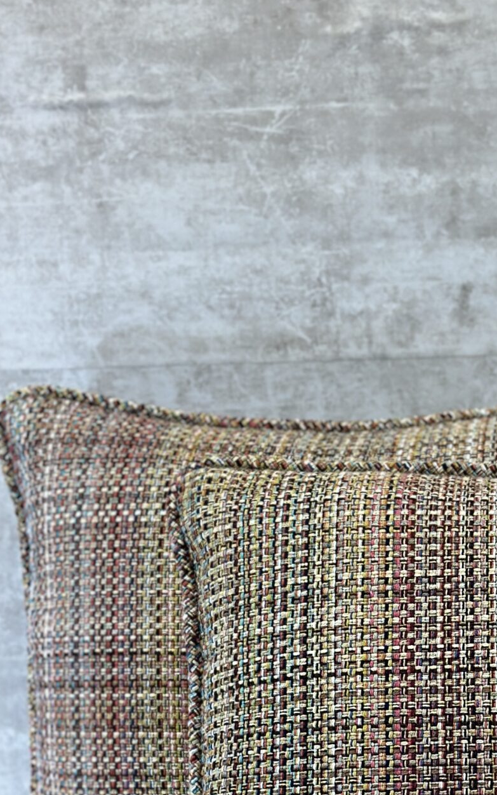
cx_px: 574
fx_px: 2253
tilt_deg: -14.8
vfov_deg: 19.8
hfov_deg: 12.3
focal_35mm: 104
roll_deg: +2.5
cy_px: 656
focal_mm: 6.86
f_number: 1.78
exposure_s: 1/124
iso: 80
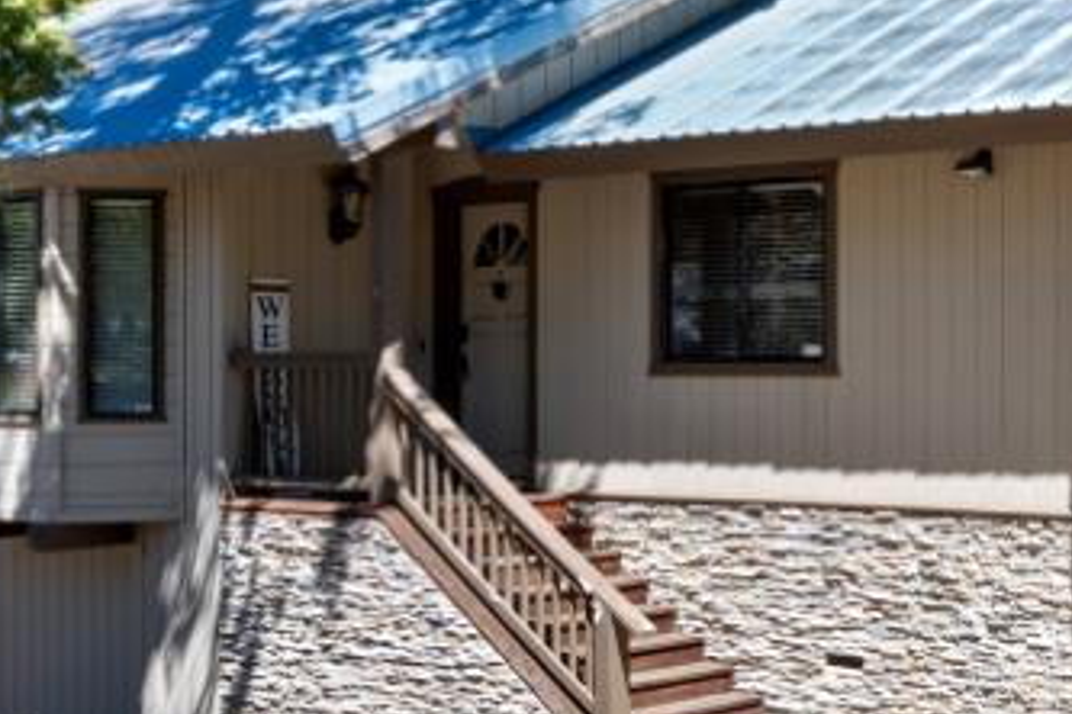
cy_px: 254
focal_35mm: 63
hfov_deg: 26.8
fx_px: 1876
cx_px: 1397
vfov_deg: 21.5
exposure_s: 1/125
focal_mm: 14
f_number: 9
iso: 250
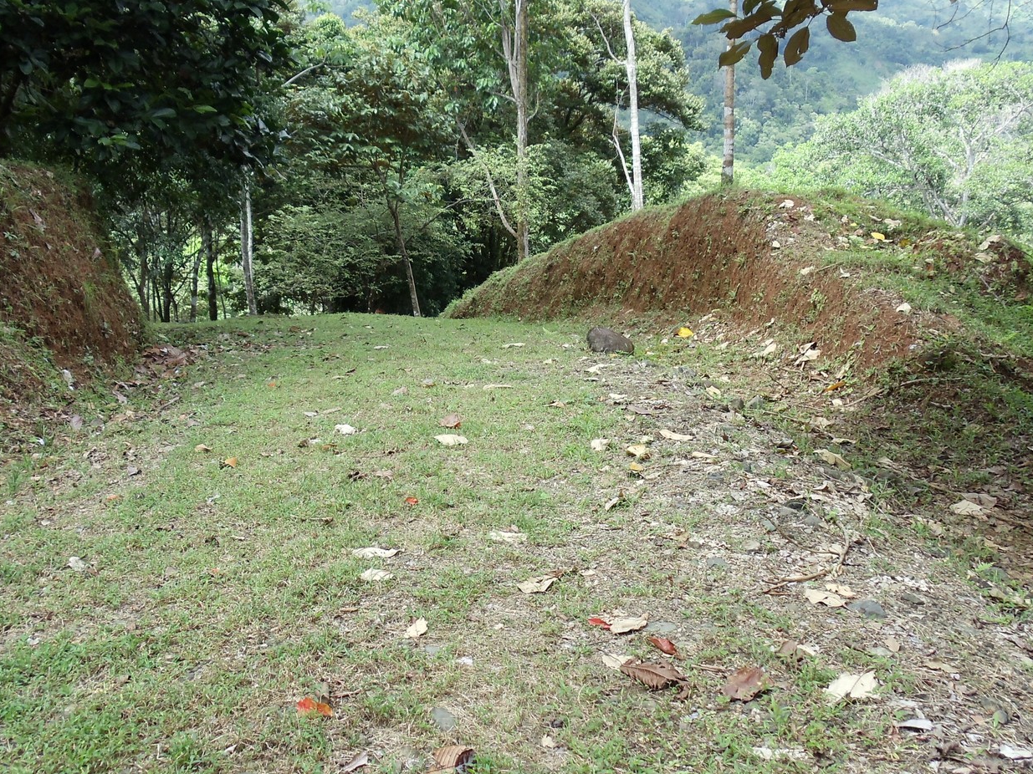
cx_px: 453
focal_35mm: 57
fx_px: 1701
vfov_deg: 25.6
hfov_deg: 33.7
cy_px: 299
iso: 100
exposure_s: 1/200
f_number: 3.5
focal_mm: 6
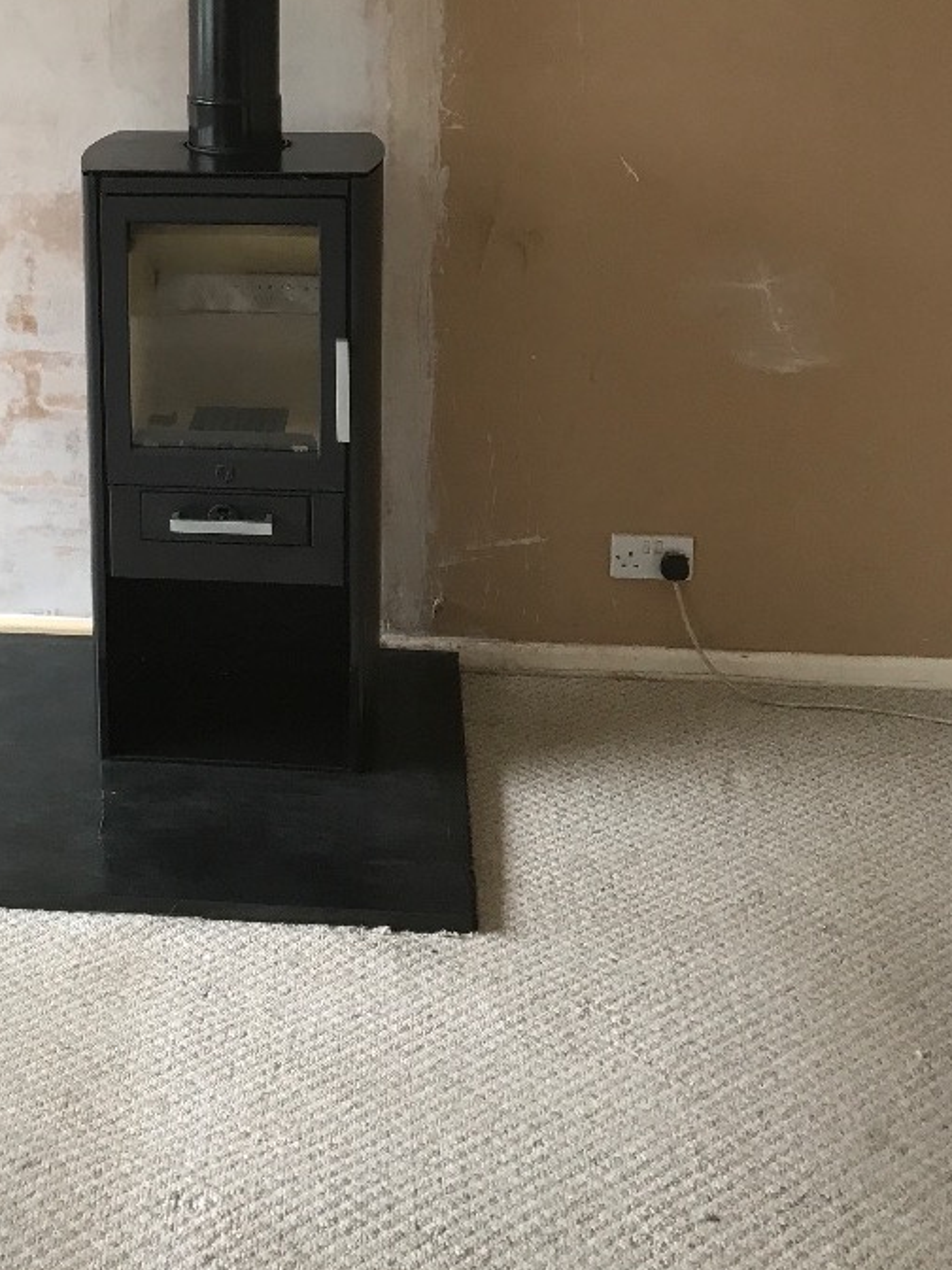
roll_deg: +1.8
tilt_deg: -11.4
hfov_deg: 28.4
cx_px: 168
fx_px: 1833
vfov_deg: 36.8
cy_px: 244
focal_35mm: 50
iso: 40
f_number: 1.8
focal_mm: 3.99
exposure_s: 1/20
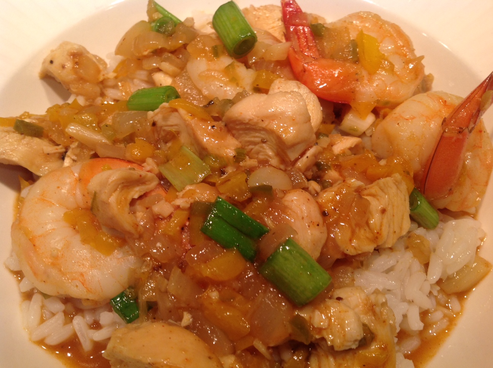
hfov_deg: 52.7
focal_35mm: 35
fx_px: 498
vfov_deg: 40.6
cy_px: 184
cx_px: 246
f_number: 2.4
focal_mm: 4.28
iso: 50
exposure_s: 1/24
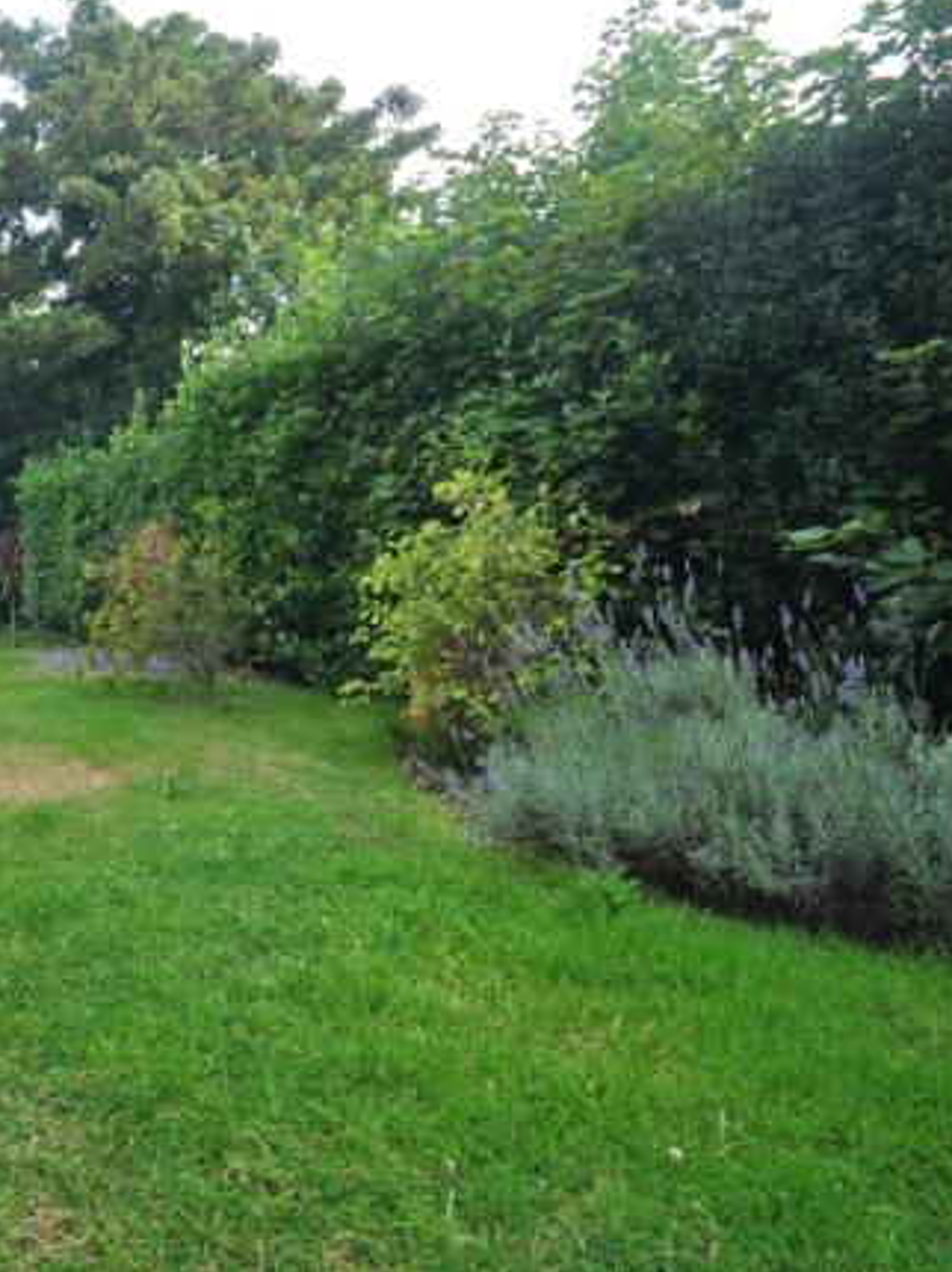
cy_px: 630
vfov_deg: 76.4
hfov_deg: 52.2
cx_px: 62
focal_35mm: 22
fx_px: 808
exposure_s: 1/50
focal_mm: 10
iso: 200
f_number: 11
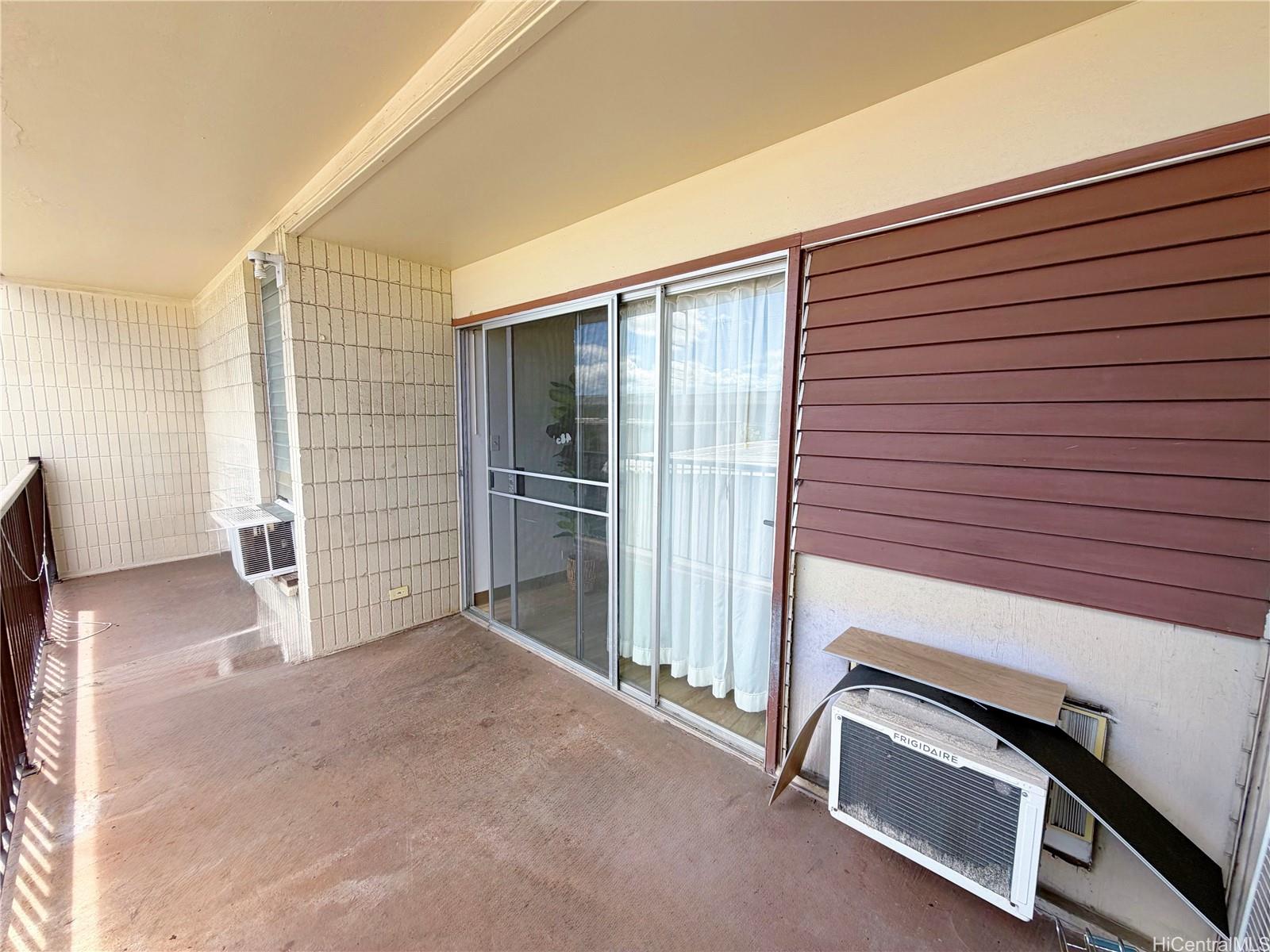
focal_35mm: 14
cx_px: 635
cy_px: 476
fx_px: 514
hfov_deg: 102.1
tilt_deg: -6.9
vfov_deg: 85.7
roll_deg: -0.9
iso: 64
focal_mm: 2.22
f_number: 2.2
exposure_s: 1/445
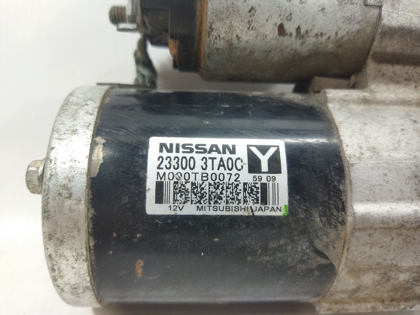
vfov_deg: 51.4
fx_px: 328
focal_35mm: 27
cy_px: 158
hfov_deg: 65.3
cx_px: 210
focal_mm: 4.71
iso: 107
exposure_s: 1/50
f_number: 1.79
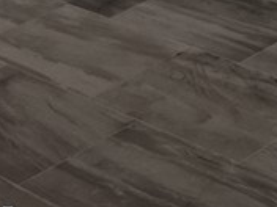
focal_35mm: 134
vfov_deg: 9.4
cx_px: 675
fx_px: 1072
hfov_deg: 11.8
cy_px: -356
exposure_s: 1/60
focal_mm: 5.4
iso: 20
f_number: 1.8
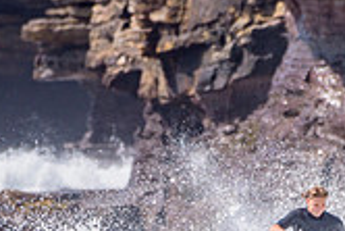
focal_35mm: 2146
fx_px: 20583
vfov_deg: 0.6
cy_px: 302
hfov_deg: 1.0
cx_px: 219
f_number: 5.6
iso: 100
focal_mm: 500
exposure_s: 1/2000
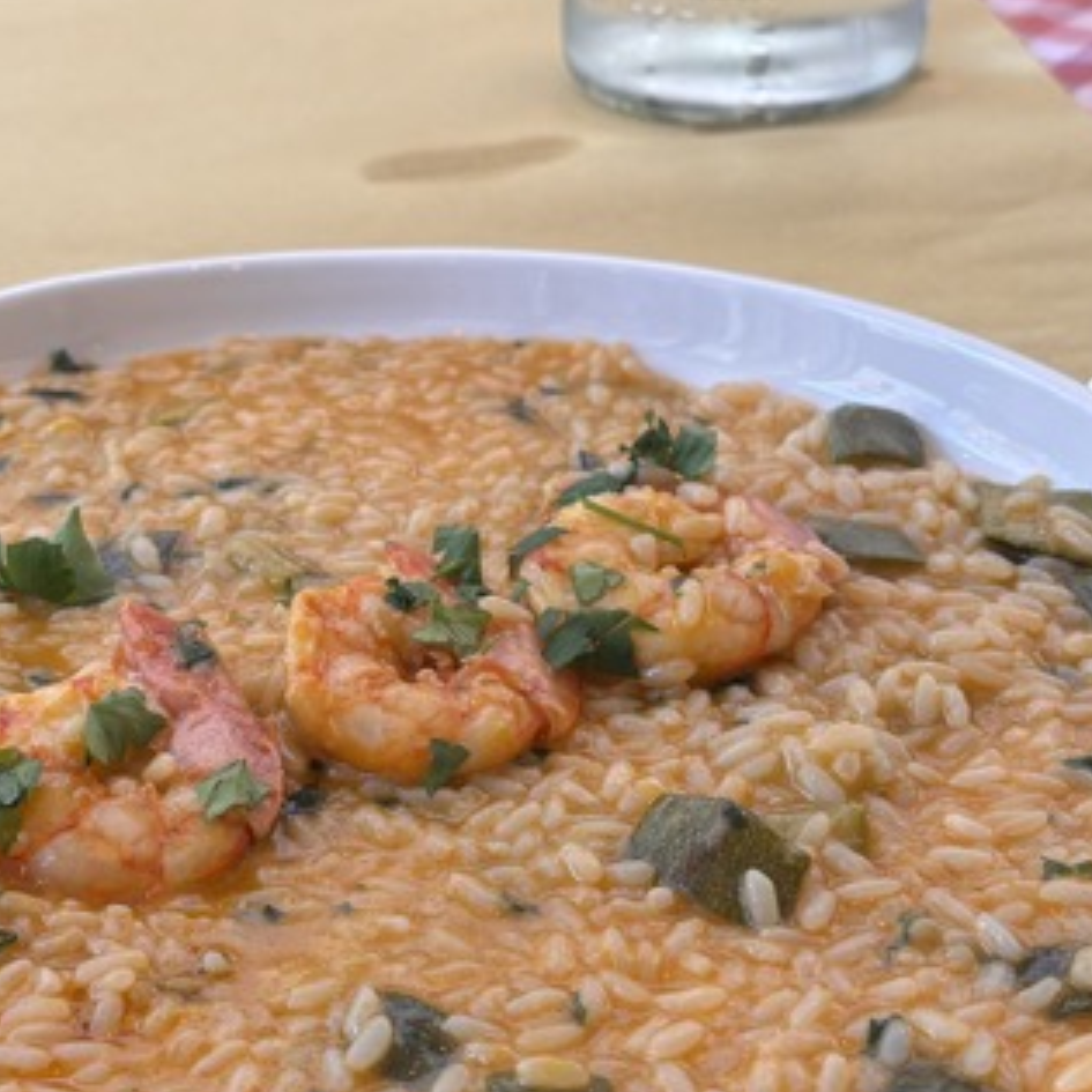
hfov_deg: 23.3
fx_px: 2605
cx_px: 201
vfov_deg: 23.7
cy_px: 562
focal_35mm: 73
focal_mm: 5.96
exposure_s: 1/100
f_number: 1.6
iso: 64
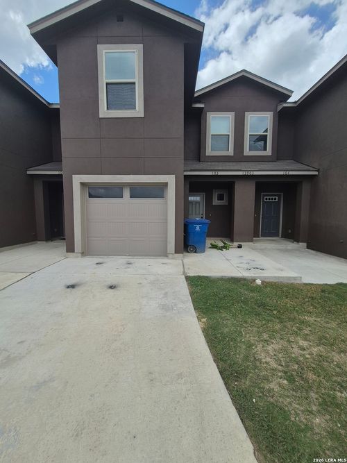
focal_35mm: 13
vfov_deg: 106.2
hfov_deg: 89.9
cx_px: 174
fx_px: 174
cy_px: 232
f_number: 2.2
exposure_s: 1/2120
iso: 50
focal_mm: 1.74
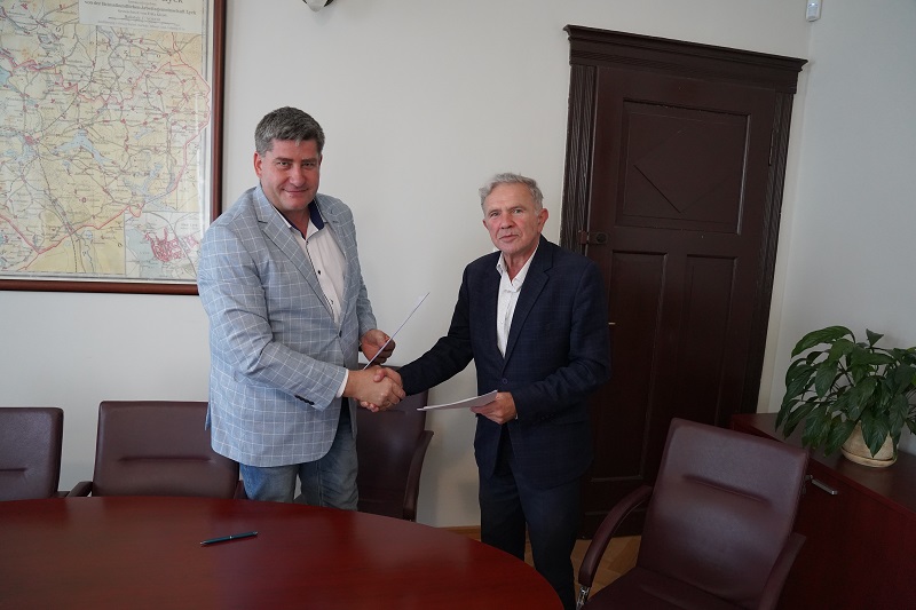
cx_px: 458
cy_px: 305
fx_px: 611
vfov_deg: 53.1
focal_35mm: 24
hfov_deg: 73.8
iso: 5000
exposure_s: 1/160
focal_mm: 24
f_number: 4
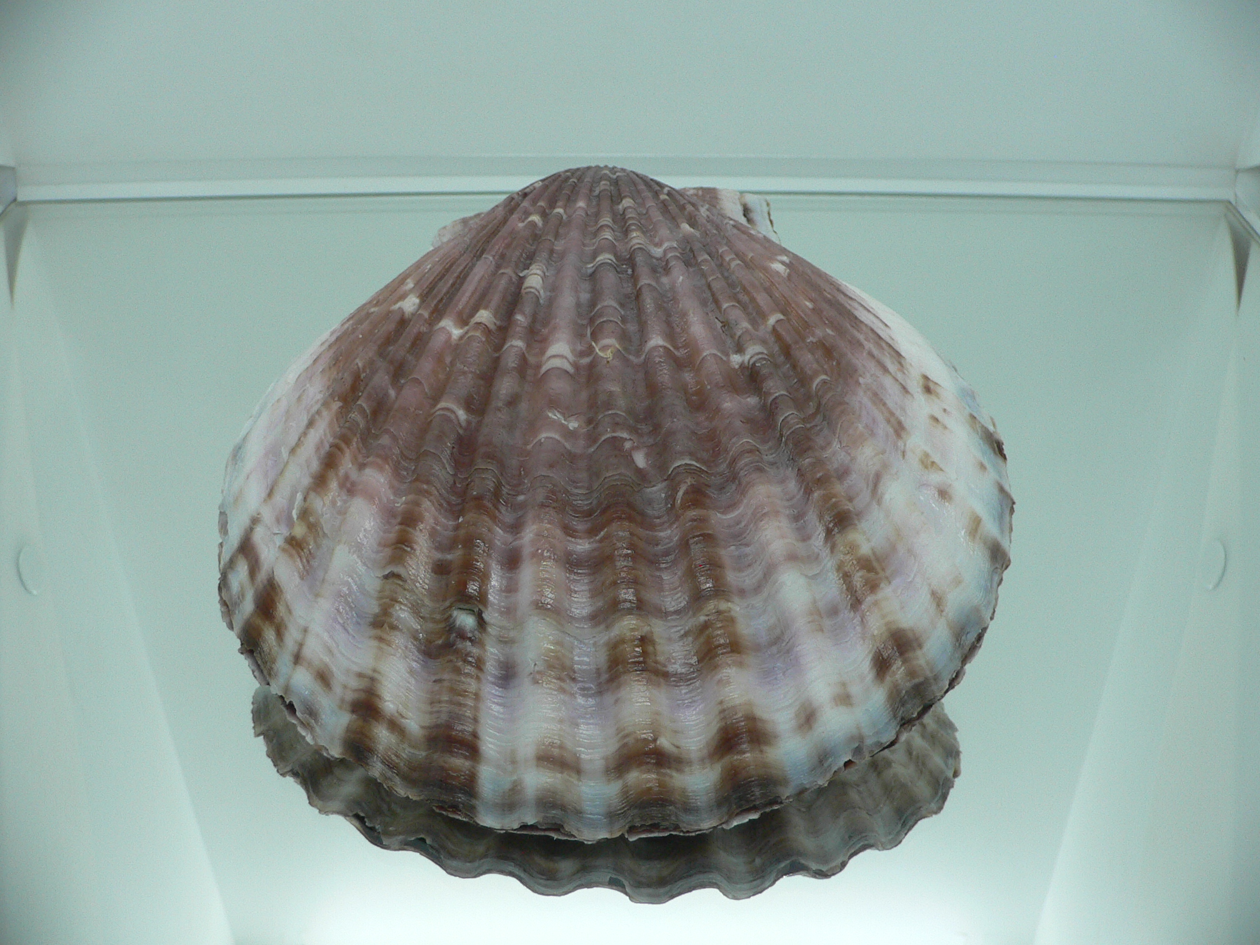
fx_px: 1274
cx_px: 630
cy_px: 472
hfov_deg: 52.6
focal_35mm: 35
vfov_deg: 40.7
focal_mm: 4.6
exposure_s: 1/60
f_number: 2.8
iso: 100
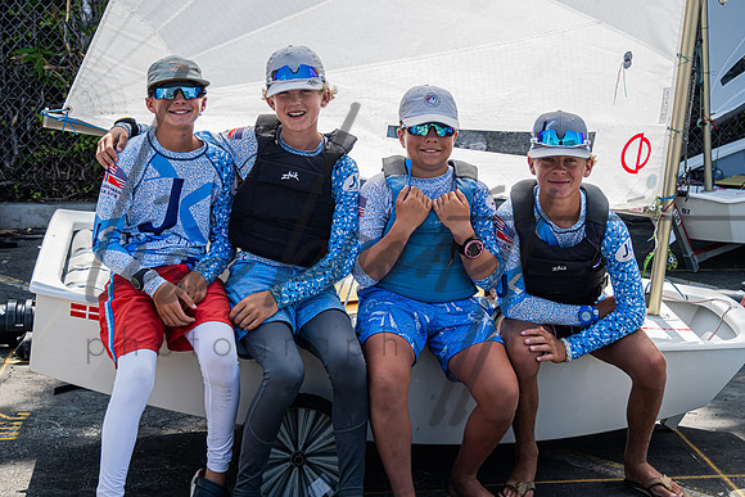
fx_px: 1466
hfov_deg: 28.5
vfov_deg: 19.2
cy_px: 194
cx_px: 406
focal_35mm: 71
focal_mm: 58
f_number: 5.6
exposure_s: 1/400
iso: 250
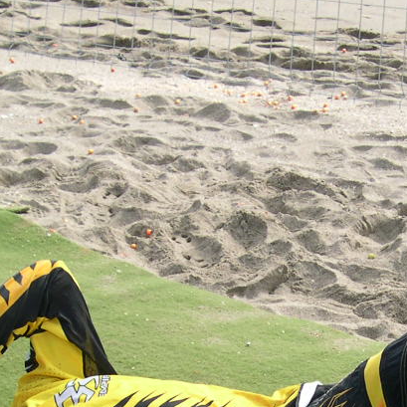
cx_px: 253
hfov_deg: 16.6
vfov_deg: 16.3
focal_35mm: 105
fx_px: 1397
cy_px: 378
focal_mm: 8
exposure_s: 1/480
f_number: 2.8
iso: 100
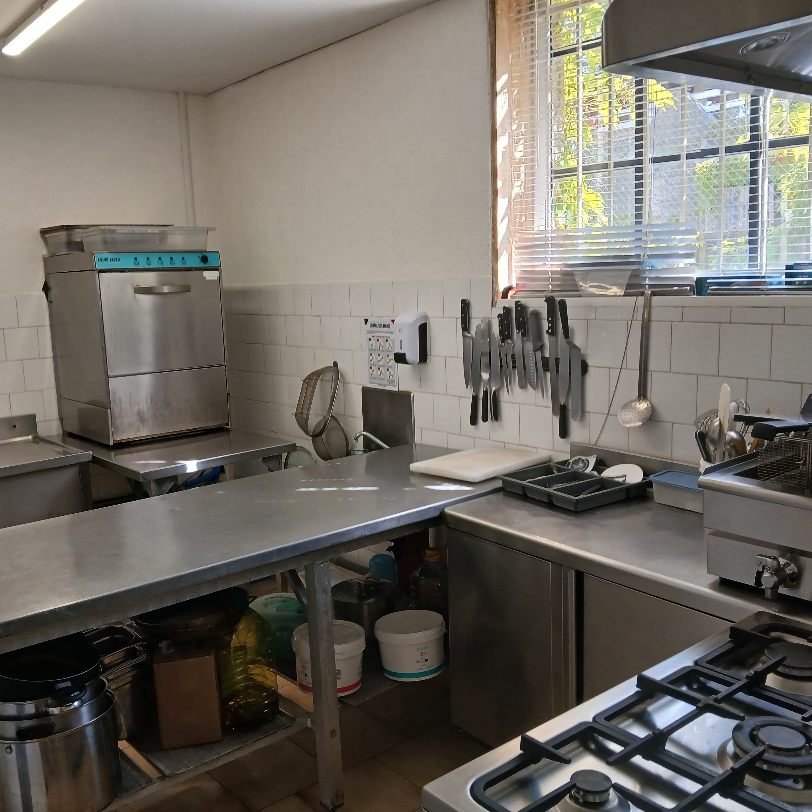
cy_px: 404
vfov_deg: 52.5
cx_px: 367
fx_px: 823
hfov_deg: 52.4
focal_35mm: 31
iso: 40
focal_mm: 3.98
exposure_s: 1/50
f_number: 1.8
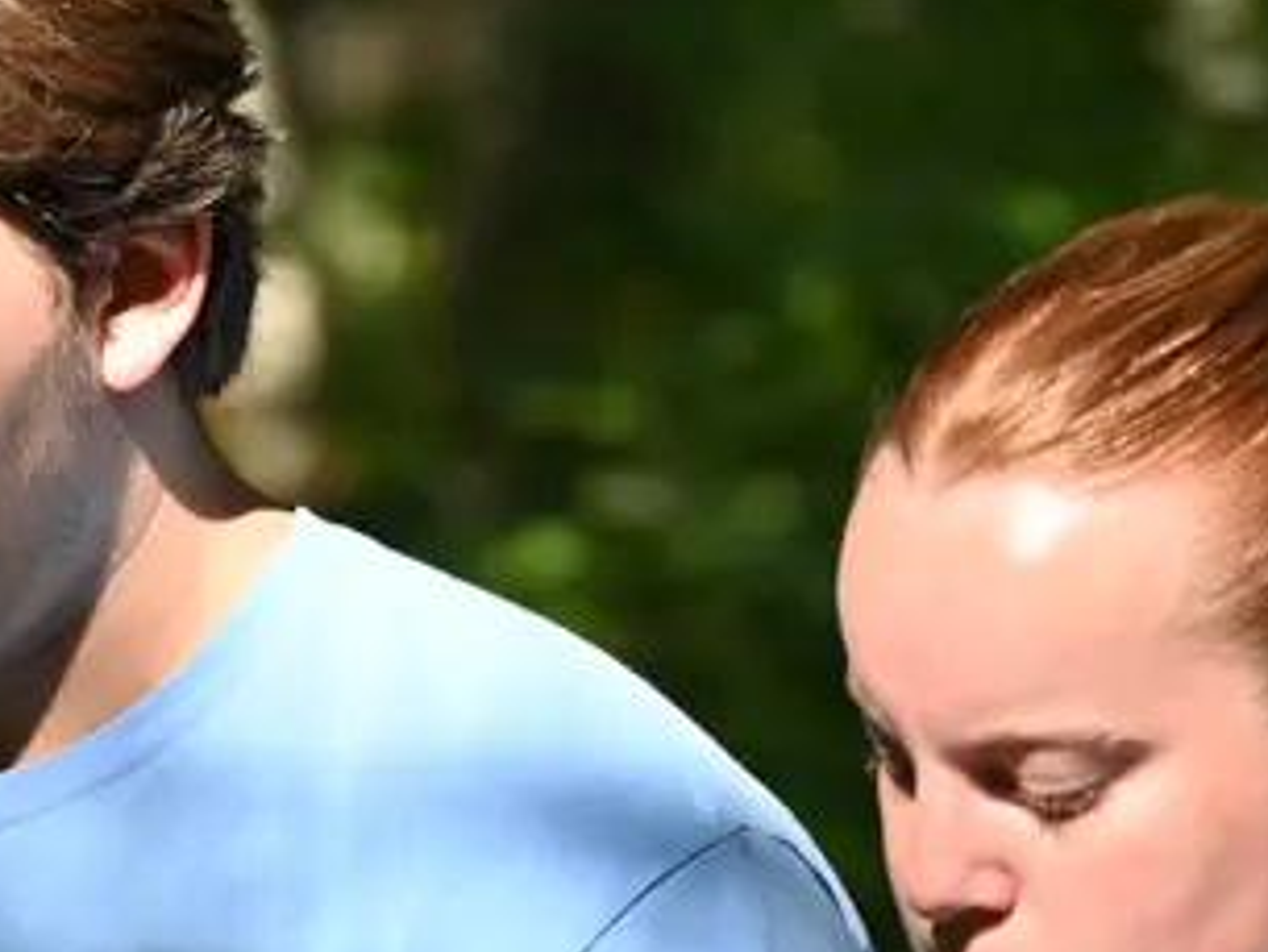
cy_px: 673
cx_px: 811
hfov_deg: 2.9
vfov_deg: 2.2
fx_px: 25274
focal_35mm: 690
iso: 280
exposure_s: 1/250
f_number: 5.3
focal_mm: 135
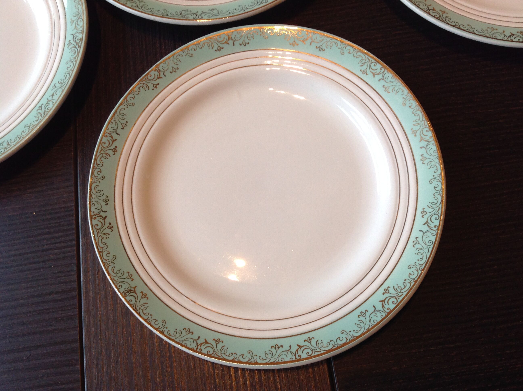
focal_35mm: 35
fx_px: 528
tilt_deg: -73.4
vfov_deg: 40.6
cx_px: 262
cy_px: 196
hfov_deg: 52.7
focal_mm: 4.28
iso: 80
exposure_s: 1/15
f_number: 2.4
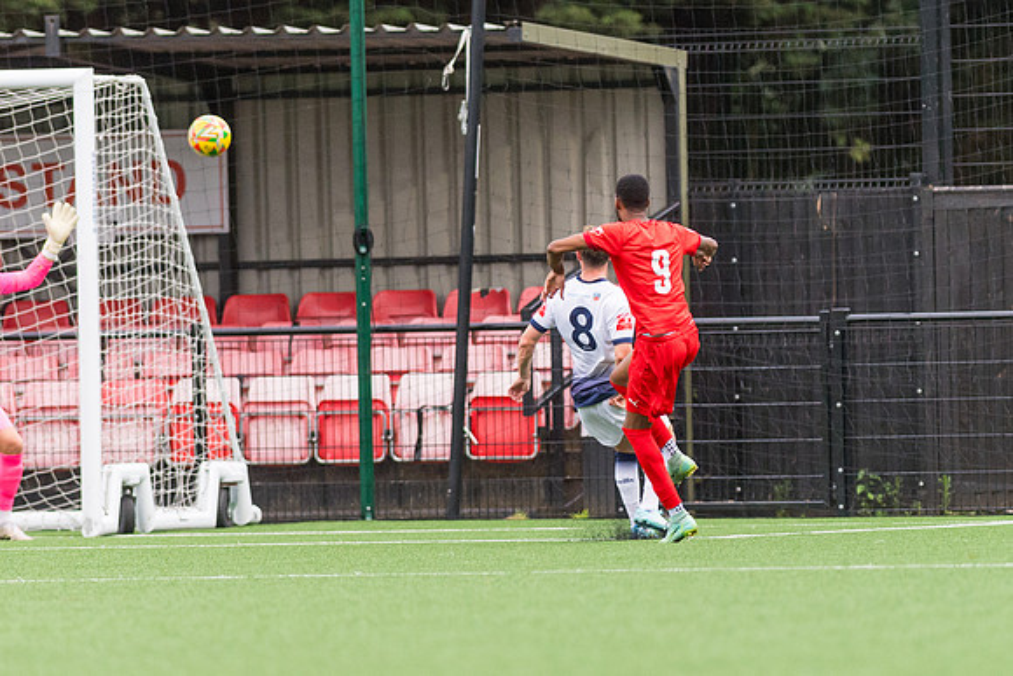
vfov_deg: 2.5
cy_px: 409
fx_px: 15777
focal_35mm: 561
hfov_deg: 3.7
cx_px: 549
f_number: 2.8
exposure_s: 1/1600
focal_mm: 300
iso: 1600
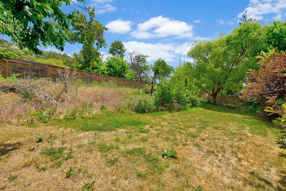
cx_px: 143
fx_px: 127
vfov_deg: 73.7
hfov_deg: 96.7
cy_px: 96
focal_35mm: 16
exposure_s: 1/640
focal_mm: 16
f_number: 9
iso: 1250
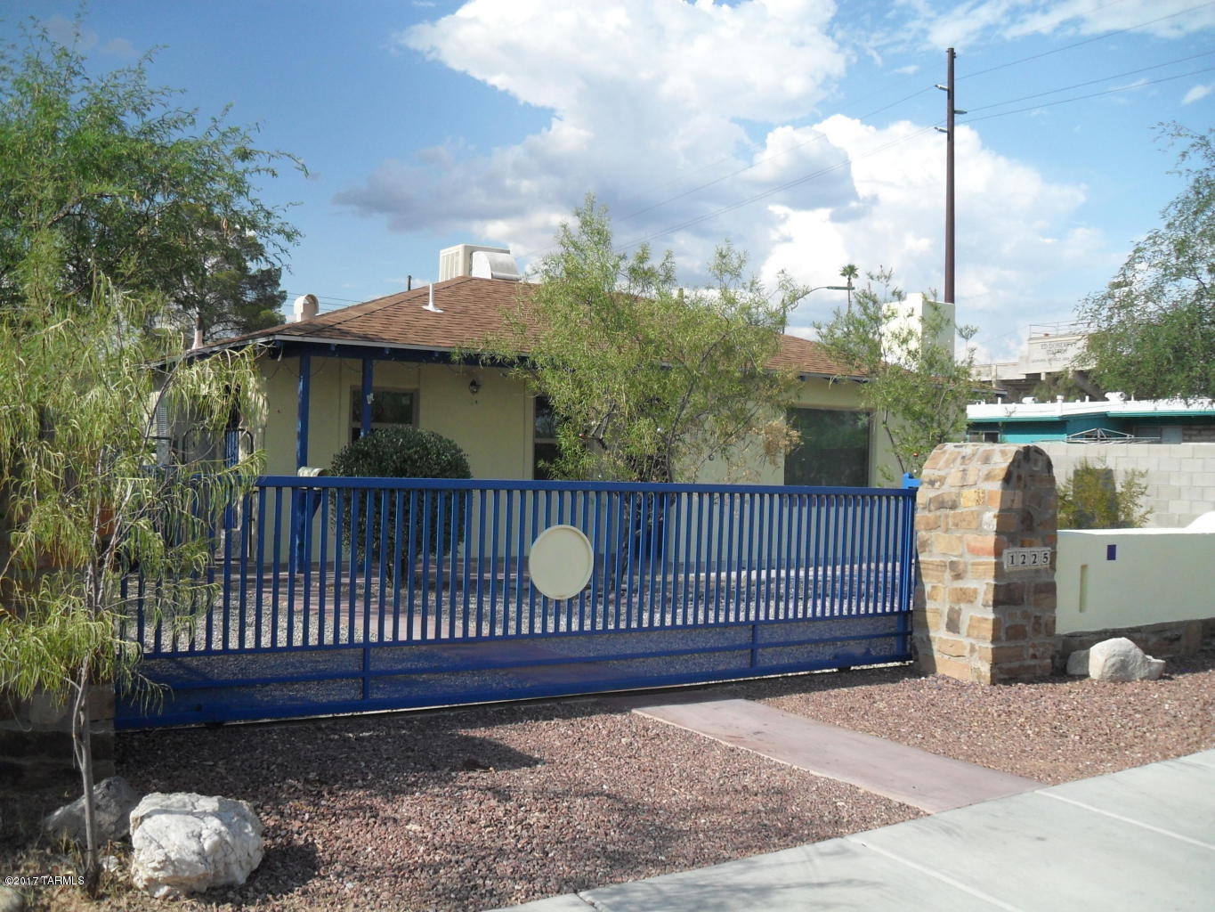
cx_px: 608
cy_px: 456
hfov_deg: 52.6
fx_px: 1229
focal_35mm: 35
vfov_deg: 40.7
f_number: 8.9
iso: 100
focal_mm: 6.2
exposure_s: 1/125
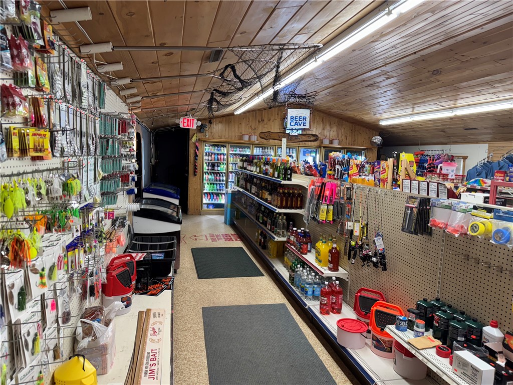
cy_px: 192
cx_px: 256
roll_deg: -2.0
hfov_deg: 71.6
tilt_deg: -6.3
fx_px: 356
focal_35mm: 24
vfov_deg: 56.8
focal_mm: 6.76
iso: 200
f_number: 1.78
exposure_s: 1/120
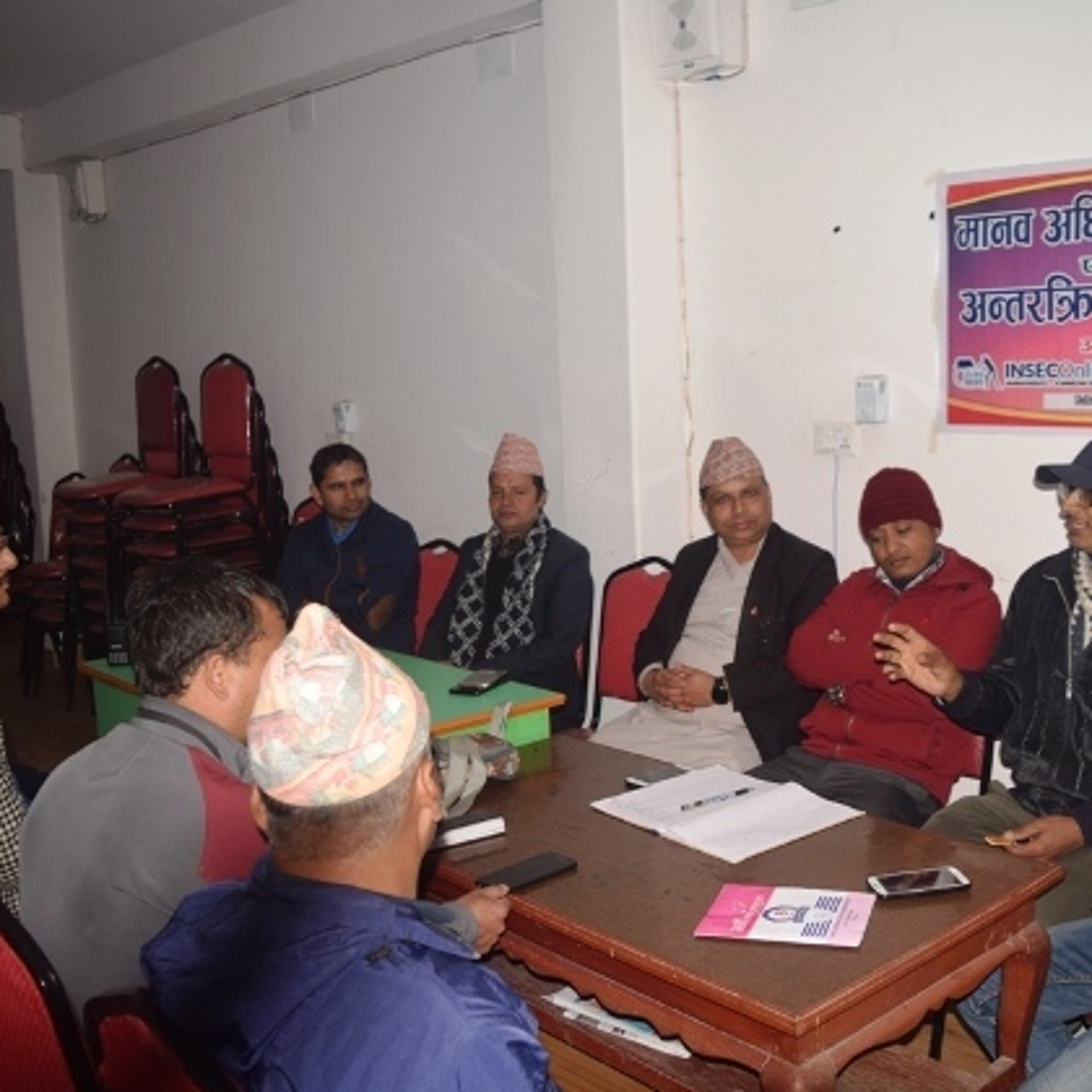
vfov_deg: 47.2
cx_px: 712
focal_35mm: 35
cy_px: 542
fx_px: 1249
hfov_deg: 46.6
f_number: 3.5
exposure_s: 1/60
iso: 100
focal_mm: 18
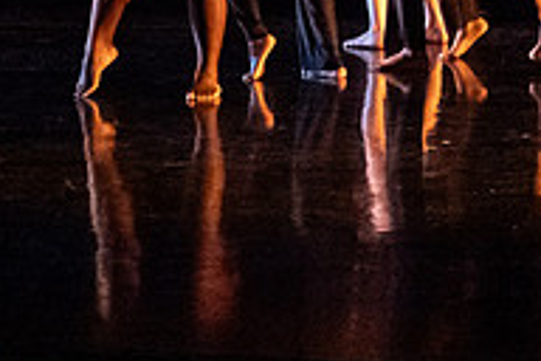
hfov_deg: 9.9
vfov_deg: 6.5
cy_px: -313
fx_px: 3080
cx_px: 655
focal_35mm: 205
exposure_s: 1/125
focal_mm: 54
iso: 4000
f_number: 2.8
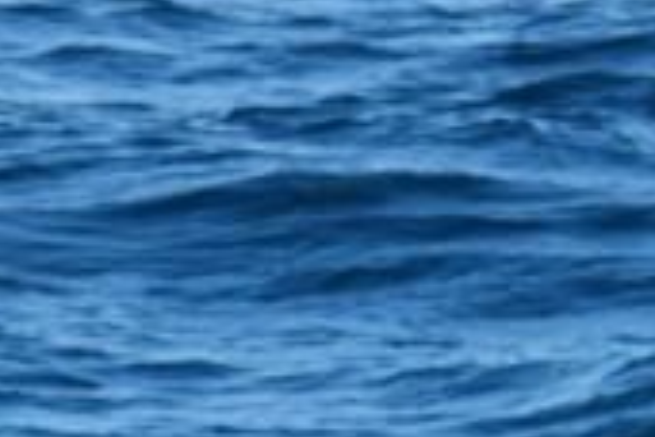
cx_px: -257
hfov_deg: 1.5
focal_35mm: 1403
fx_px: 25525
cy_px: 991
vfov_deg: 1.0
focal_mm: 300
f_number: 5.6
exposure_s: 1/8000
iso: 1000
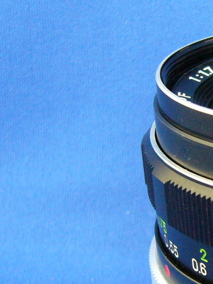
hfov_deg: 14.7
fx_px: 763
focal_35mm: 93
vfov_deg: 21.0
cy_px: 202
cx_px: 324
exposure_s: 1/8
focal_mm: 5.8
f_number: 2.8
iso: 200
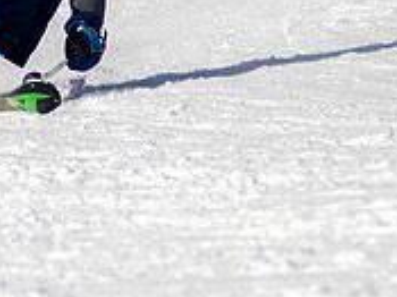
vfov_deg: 0.7
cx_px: 4
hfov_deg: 0.9
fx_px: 25030
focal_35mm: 2184
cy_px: -16
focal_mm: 300
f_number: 2.8
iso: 100
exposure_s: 1/6400
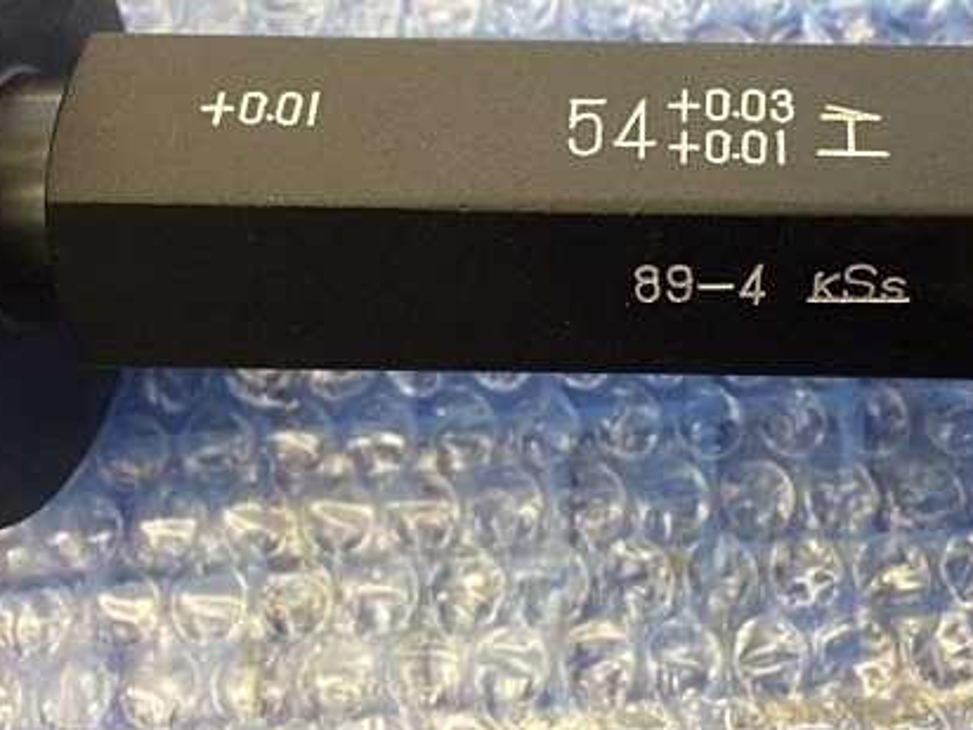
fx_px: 1265
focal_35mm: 45
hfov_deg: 41.4
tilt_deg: -78.6
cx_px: 664
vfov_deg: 31.8
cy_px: 227
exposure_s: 1/30
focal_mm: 4.15
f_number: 2.2
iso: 80
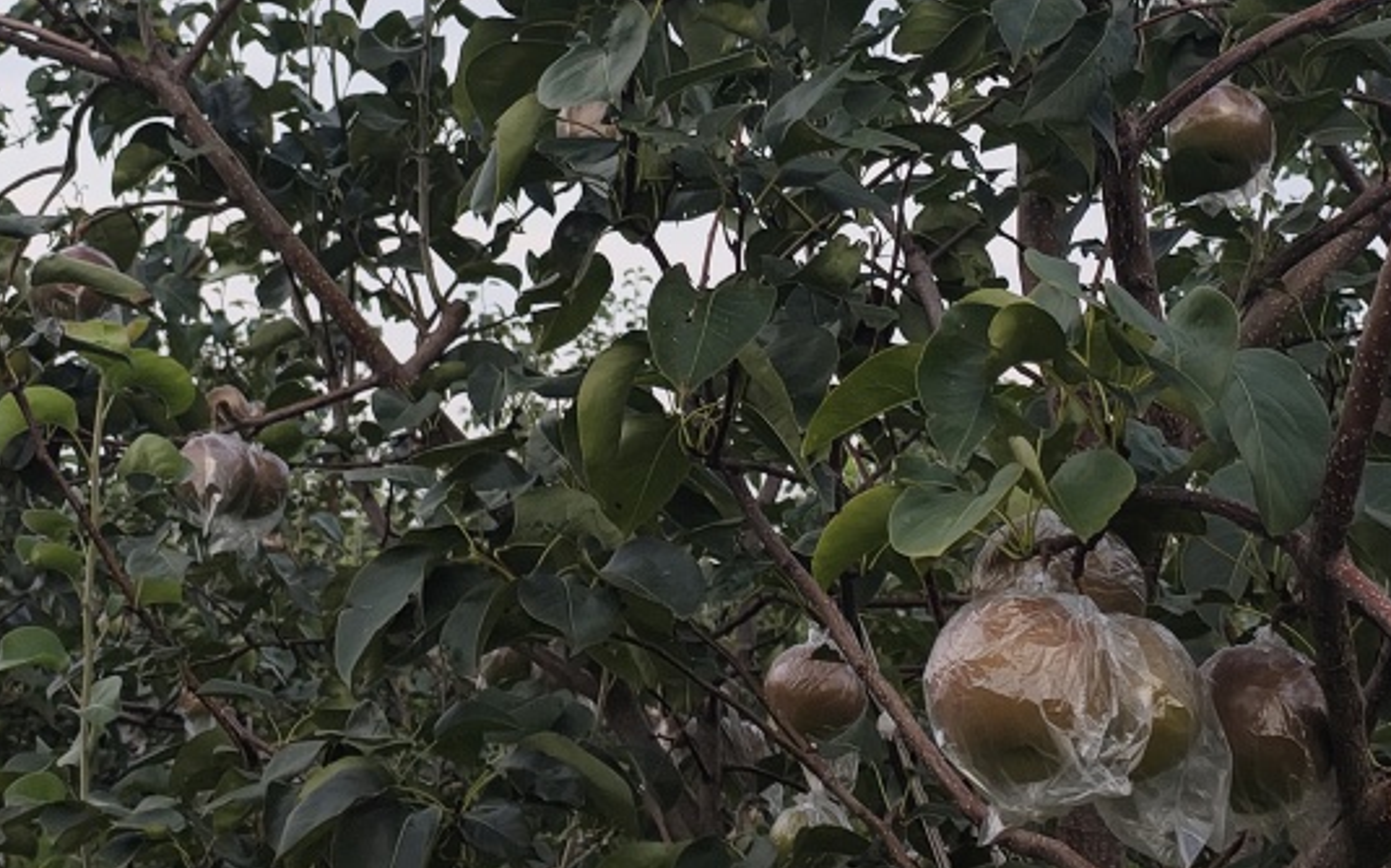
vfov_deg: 17.3
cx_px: 796
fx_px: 2804
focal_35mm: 74
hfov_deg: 27.8
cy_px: 79
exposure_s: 1/245
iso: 50
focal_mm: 5.84
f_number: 1.6
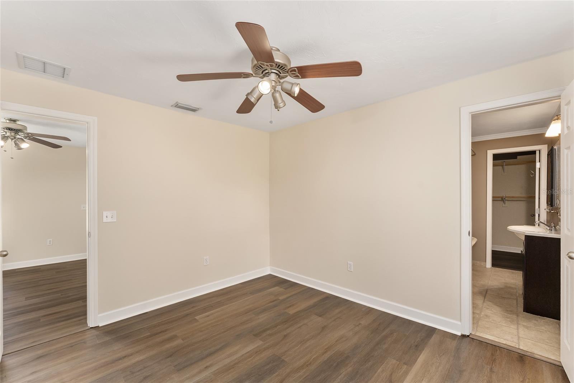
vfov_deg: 81.2
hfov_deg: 104.3
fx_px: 223
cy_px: 192
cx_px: 287
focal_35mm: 14
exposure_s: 1/30
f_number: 7.1
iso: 2500
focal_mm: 14
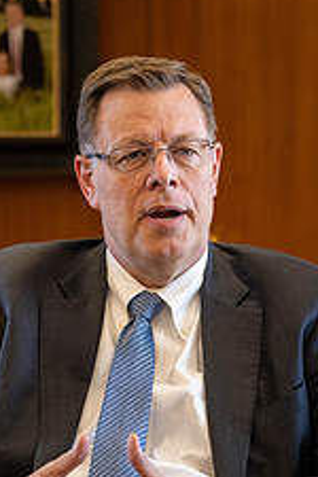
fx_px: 1855
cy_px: 276
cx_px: 110
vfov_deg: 14.6
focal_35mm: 140
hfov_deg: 9.8
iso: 1250
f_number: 2.8
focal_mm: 70
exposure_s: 1/320
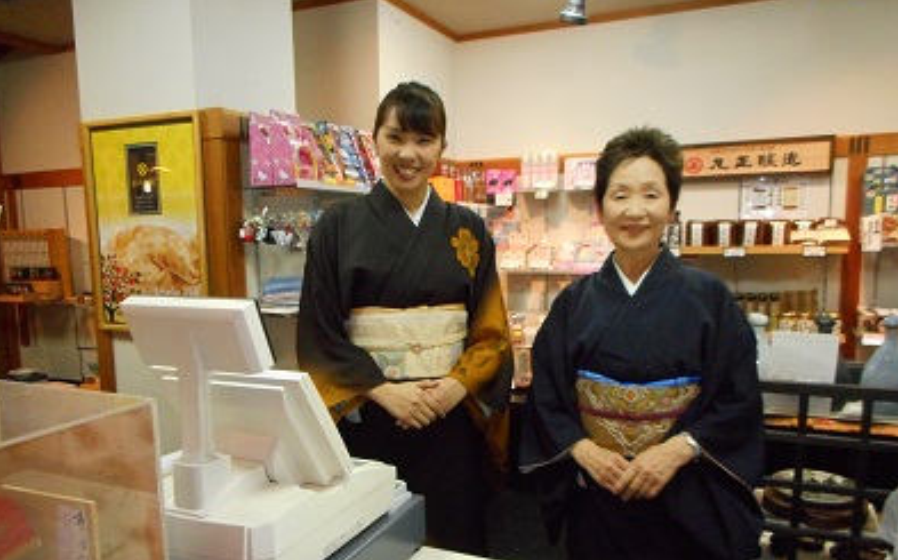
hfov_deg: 68.4
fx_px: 660
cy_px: 322
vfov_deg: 45.8
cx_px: 446
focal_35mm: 27
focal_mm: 4.5
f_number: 3.7
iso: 800
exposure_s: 1/25
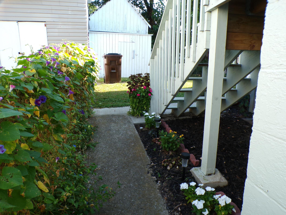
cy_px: 108
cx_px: 143
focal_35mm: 24
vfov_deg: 56.8
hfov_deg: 71.6
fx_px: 198
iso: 100
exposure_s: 1/100
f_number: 4.4
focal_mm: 4.3
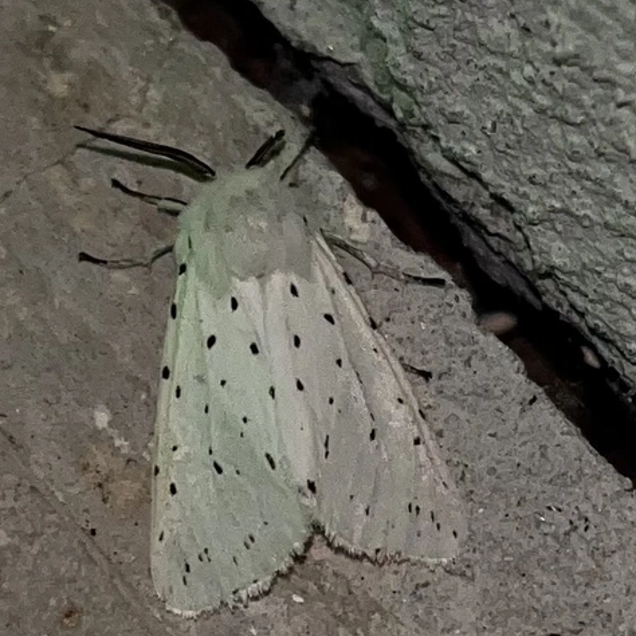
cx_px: 320
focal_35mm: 31
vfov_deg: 52.5
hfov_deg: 52.5
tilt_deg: -69.5
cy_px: 337
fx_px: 644
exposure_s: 1/82
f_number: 1.6
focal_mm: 5.1
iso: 32
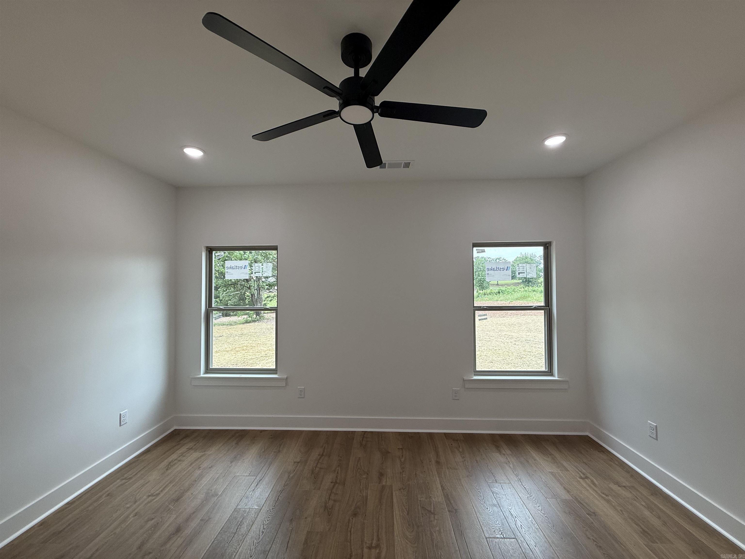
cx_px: 372
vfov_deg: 85.7
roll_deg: +0.4
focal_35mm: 14
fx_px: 301
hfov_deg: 102.1
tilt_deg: +2.3
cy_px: 280
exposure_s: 1/120
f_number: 2.2
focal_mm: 2.22
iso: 80
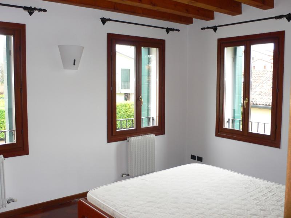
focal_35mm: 34
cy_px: 109
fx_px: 286
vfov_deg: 41.8
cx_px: 146
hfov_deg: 54.0
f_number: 2.8
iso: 100
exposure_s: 1/25
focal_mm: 6.3
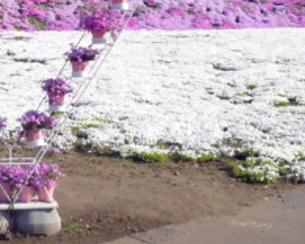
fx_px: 749
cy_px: -47
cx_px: -21
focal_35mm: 83
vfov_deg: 17.6
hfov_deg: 21.9
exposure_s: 1/160
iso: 100
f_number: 8
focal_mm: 5.5
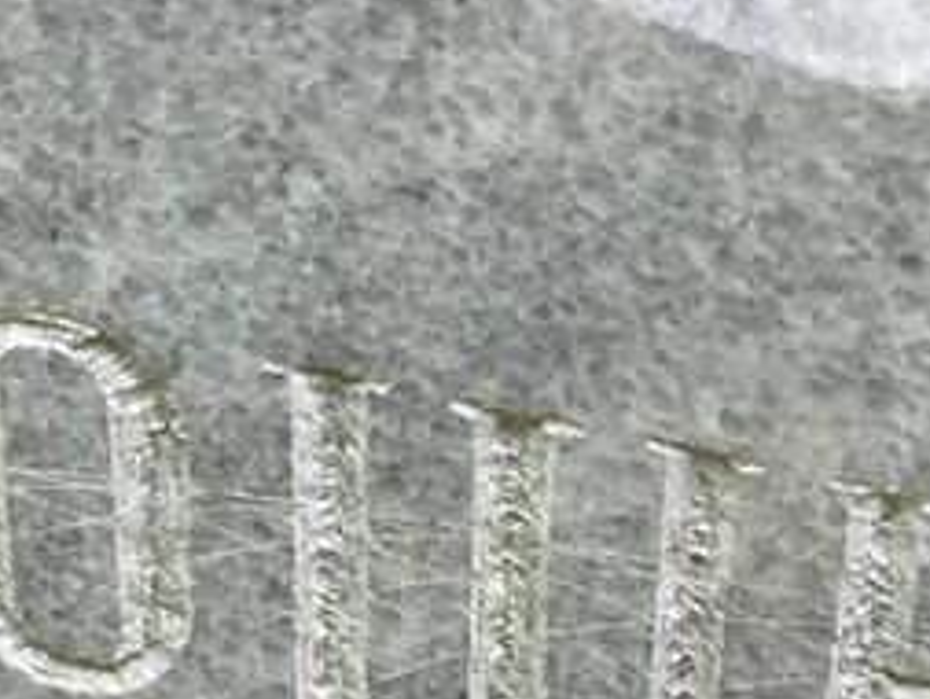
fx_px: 3978
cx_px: 989
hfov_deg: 13.1
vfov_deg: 9.4
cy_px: 1394
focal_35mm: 148
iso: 50
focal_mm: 4.25
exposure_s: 1/121
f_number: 1.8
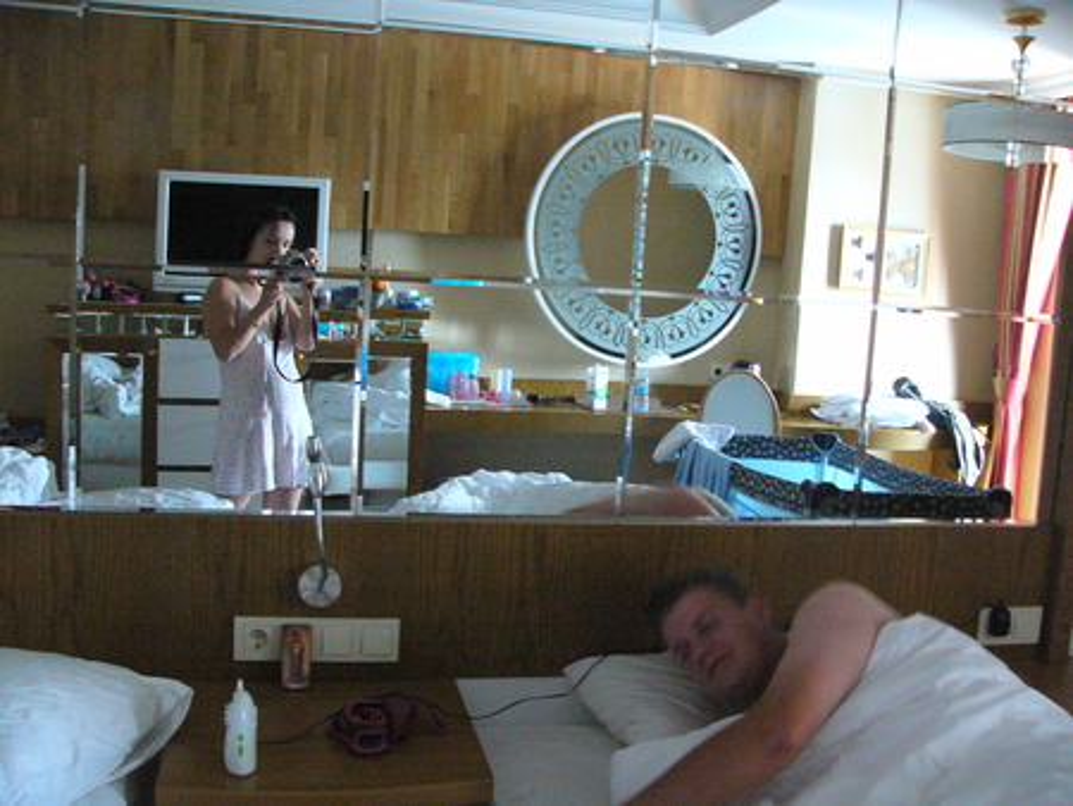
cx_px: 536
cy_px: 403
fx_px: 1116
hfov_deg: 51.3
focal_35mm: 36
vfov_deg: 39.7
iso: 400
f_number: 2.8
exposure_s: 1/10
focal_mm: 6
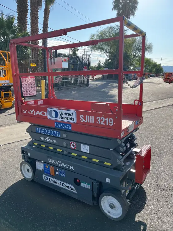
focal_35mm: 26
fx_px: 173
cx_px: 86
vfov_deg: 67.3
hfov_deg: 53.1
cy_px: 116
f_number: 1.6
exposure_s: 1/1957
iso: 50
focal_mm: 5.1
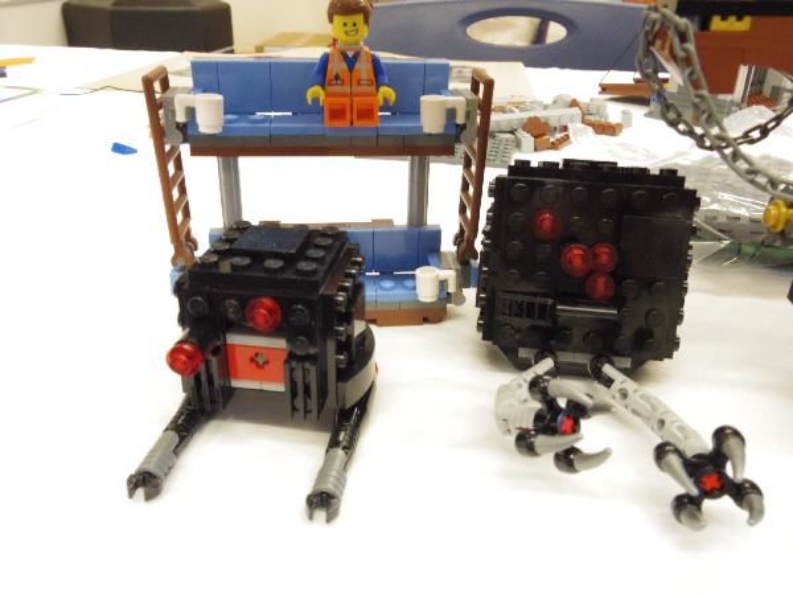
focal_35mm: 30
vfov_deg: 46.8
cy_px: 298
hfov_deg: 60.0
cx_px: 396
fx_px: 687
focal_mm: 5.4
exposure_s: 1/50
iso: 1000
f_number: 4.5
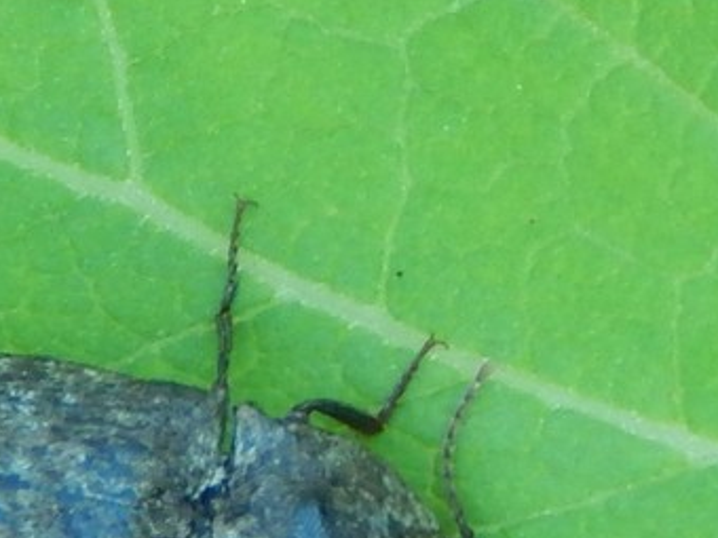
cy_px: 485
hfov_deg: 3.8
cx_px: 107
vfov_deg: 2.9
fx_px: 10786
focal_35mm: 520
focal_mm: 37.1
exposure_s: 1/60
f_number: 5.4
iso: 125
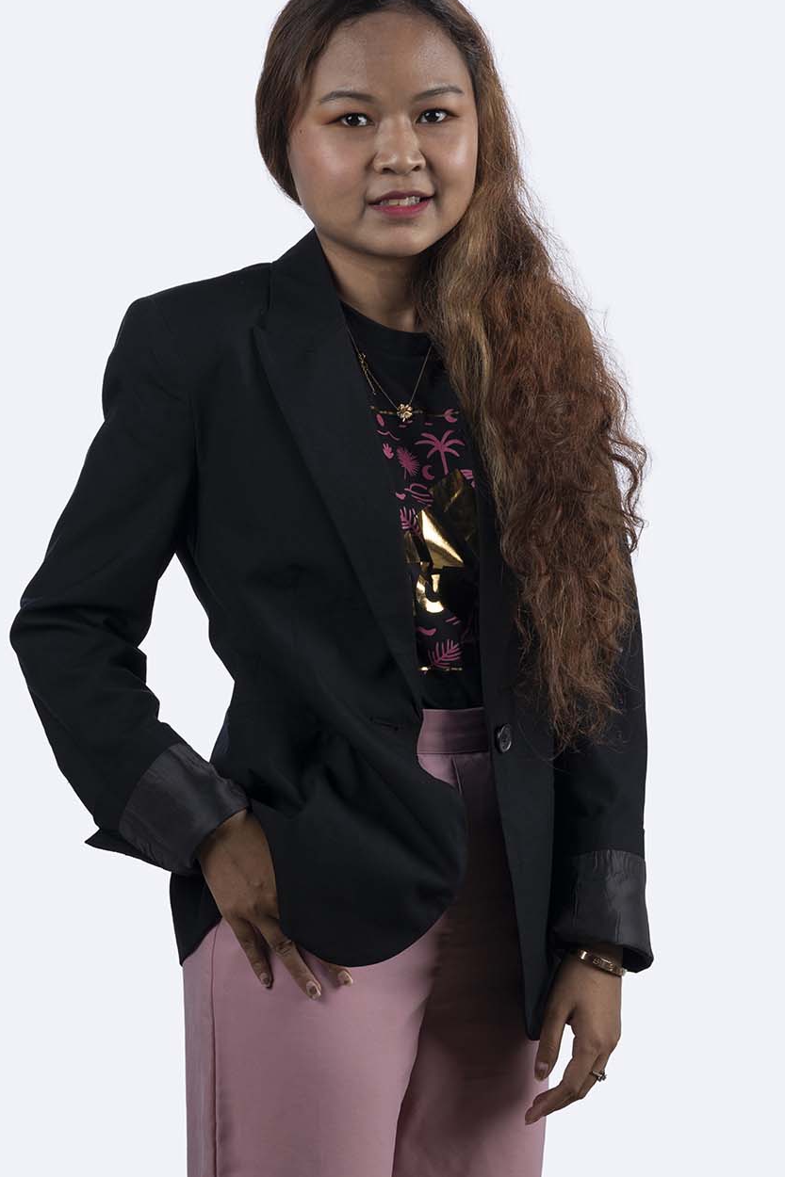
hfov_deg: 11.3
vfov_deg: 16.9
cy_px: 572
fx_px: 3958
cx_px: 382
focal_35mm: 121
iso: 100
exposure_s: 1/250
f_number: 9
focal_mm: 105
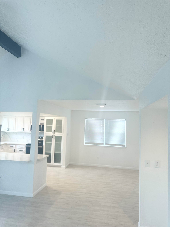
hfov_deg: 56.8
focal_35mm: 24
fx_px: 157
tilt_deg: +3.3
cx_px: 85
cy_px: 114
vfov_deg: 71.6
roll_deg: -3.4
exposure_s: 1/60
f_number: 1.78
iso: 125
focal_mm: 6.86
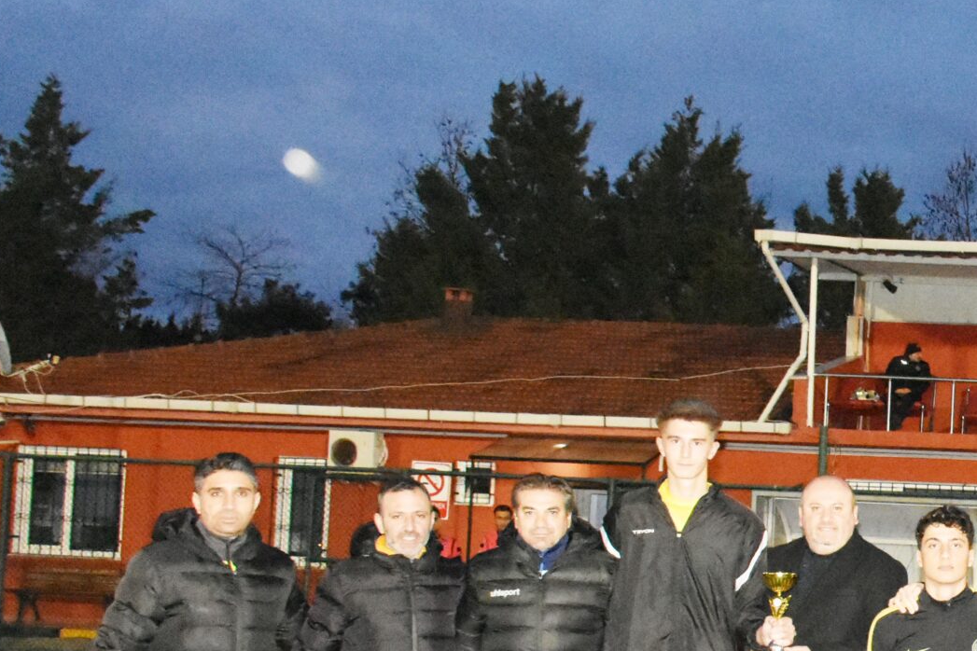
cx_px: 1106
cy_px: 507
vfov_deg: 20.4
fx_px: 1791
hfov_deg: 27.6
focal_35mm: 66
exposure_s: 1/60
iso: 6400
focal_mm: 18
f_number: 8
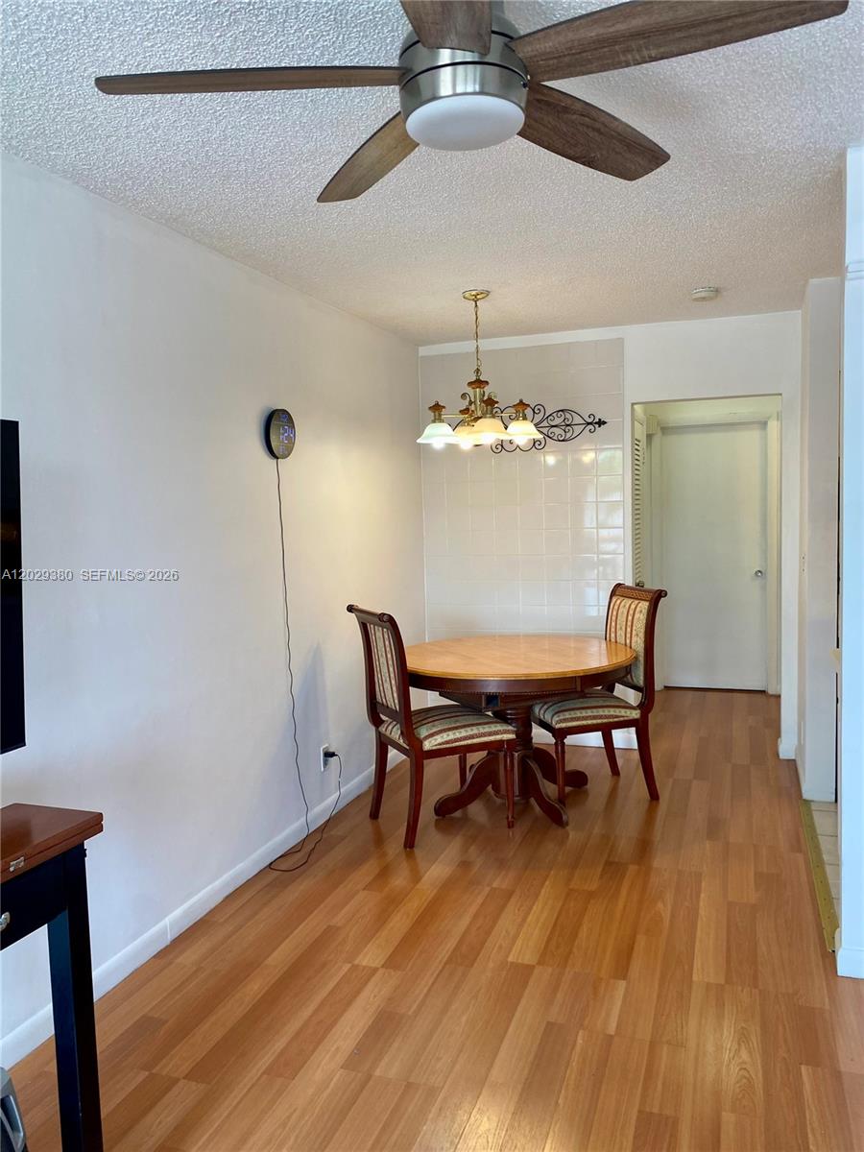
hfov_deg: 53.1
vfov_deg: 67.3
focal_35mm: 26
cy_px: 576
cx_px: 432
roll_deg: +1.9
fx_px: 865
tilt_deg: -3.3
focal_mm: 4.25
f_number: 1.8
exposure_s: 1/120
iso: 64
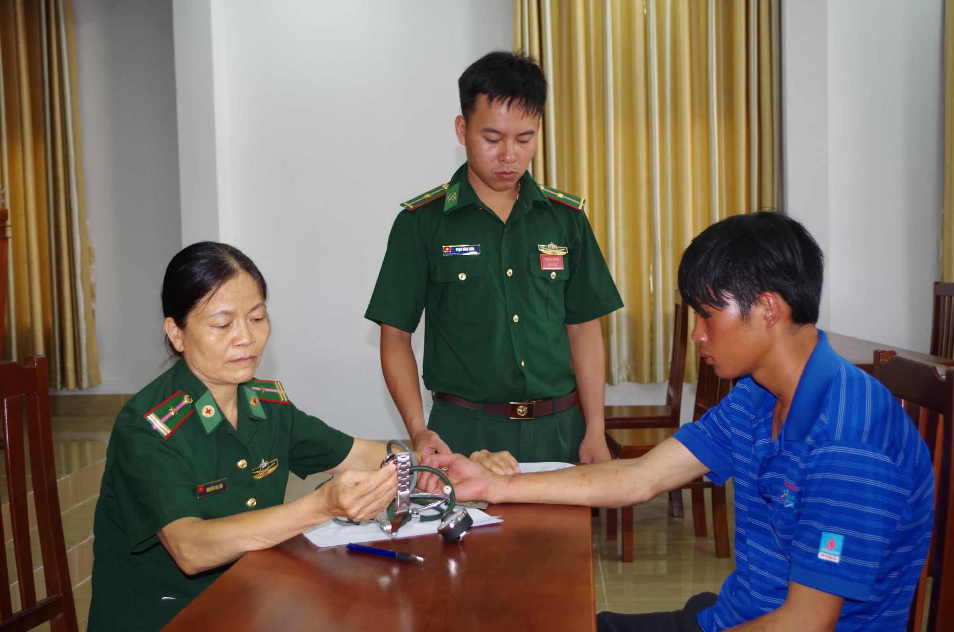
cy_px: 316
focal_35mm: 39
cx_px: 477
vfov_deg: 34.1
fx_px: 1031
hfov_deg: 49.6
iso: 400
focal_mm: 26.25
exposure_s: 1/30
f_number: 4
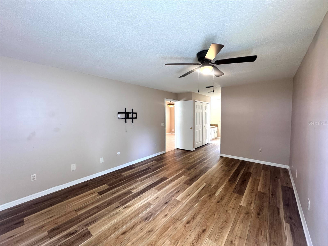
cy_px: 123
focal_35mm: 14
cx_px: 164
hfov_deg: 102.1
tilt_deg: -3.9
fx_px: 133
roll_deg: +0.6
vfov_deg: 85.7
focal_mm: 2.22
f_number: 2.2
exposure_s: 1/120
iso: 320
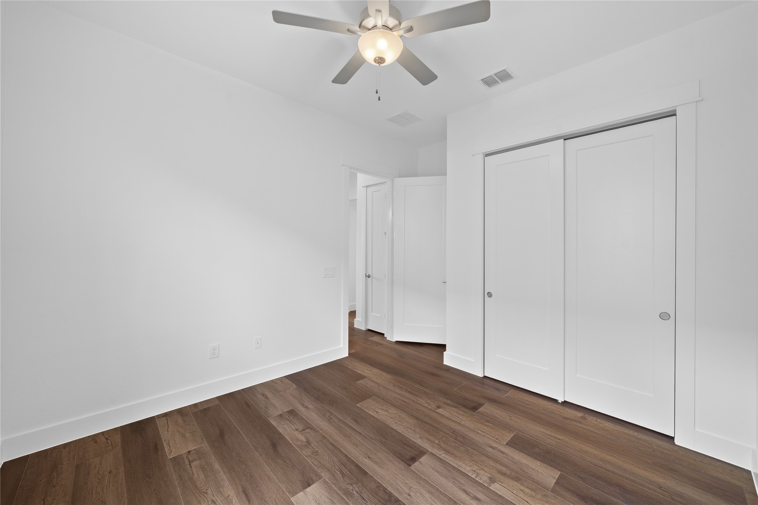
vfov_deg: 85.4
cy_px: 252
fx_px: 274
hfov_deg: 108.3
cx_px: 379
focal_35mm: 13
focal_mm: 13
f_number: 8
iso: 250
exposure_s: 1.3
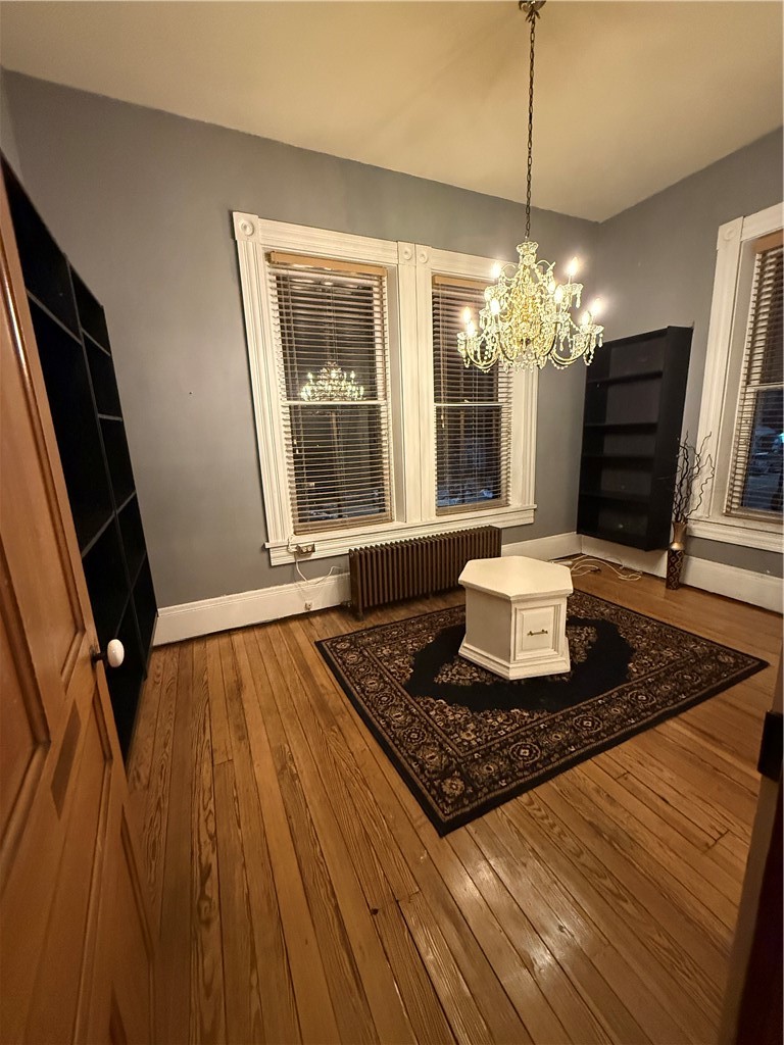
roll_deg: +2.1
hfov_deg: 85.7
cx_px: 392
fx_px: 423
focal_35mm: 14
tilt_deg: -11.1
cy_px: 522
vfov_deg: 102.1
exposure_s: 1/60
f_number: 2.2
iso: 1000
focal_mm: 2.22
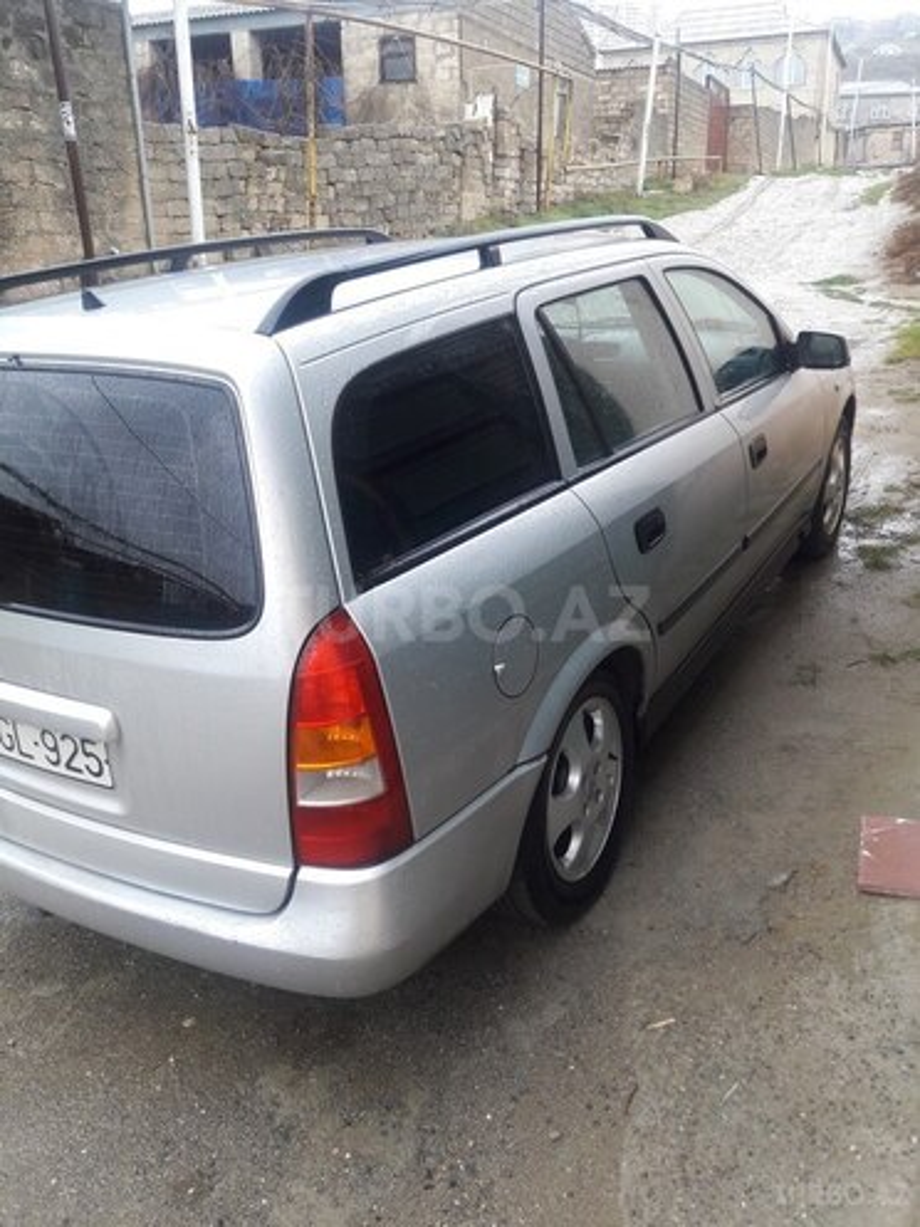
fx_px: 992
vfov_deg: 63.4
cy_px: 614
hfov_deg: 49.7
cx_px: 460
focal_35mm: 28
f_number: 1.9
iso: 40
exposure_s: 1/123
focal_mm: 3.7
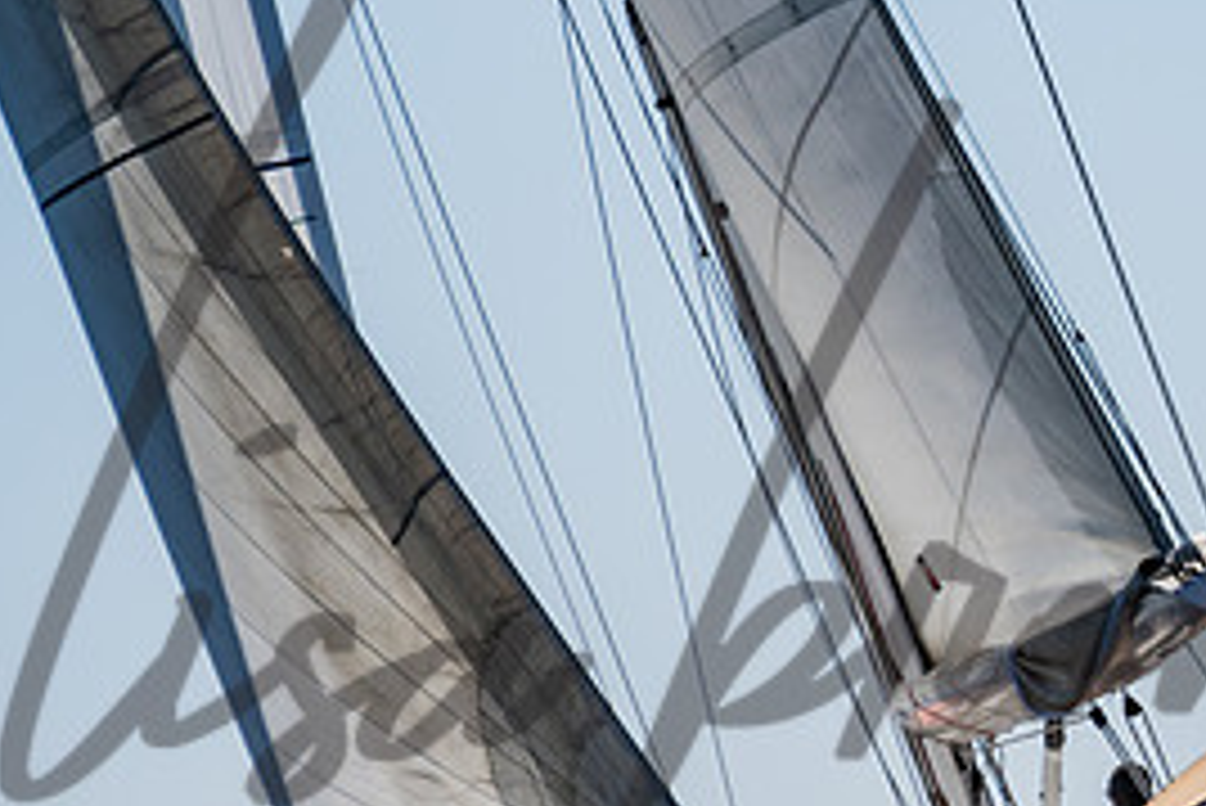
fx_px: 20278
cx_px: 2039
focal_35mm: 605
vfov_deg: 2.3
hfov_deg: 3.4
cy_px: 244
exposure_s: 1/2000
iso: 160
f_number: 6.3
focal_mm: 150
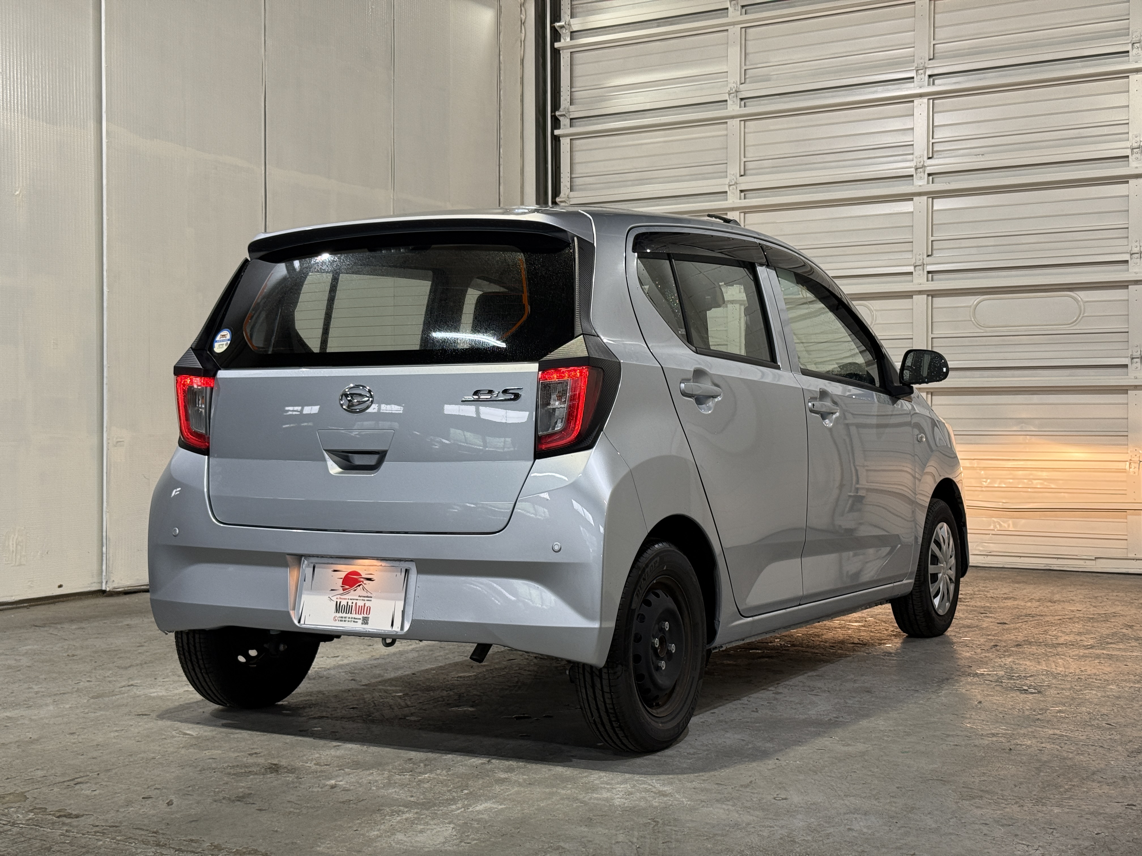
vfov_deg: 30.3
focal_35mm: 48
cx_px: 571
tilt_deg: -0.3
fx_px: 1584
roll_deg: -0.4
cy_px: 428
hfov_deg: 39.7
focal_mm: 6.76
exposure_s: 1/60
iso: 80
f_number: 1.78
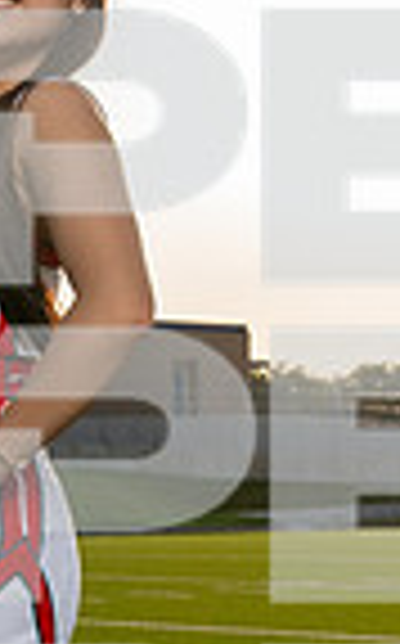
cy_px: 468
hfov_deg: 9.1
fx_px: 2467
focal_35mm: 141
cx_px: -94
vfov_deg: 14.8
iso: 100
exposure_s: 1/250
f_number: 8
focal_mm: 44
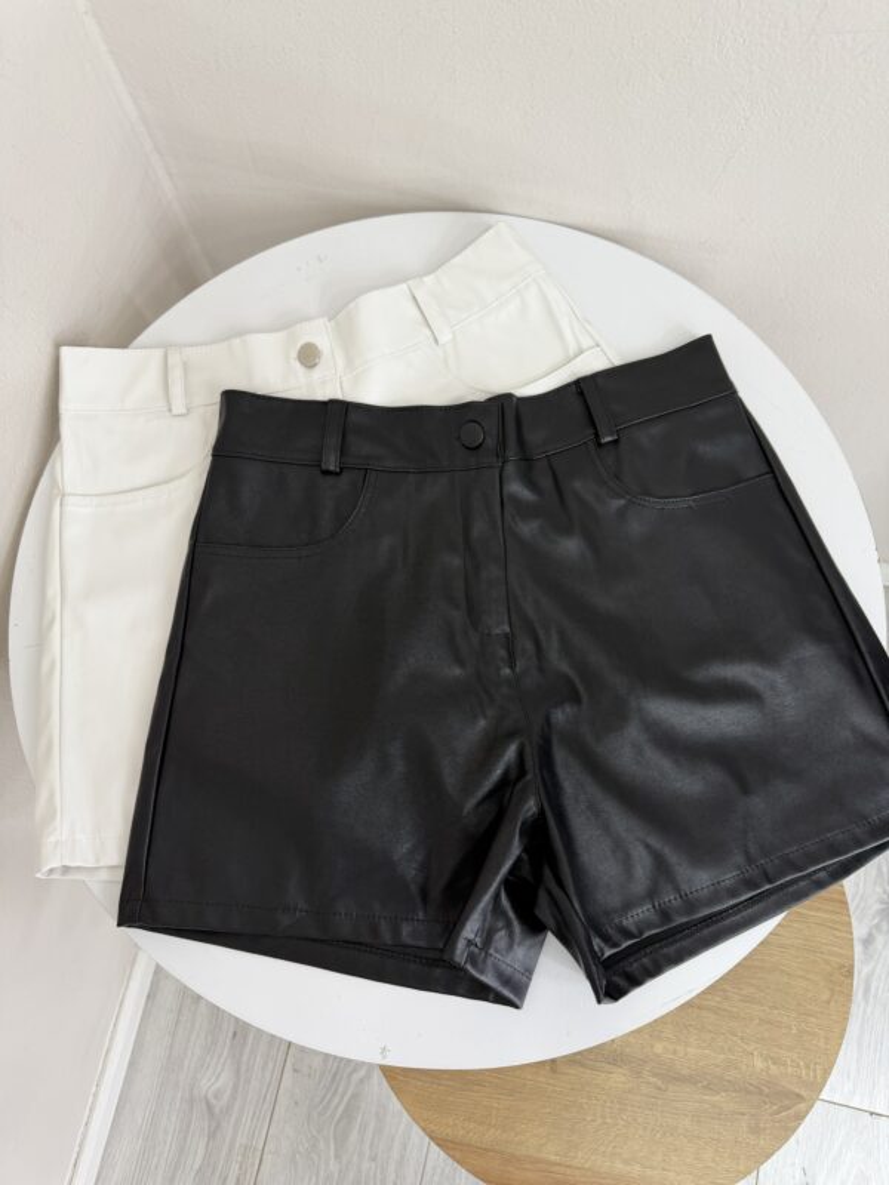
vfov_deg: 71.6
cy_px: 592
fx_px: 822
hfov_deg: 56.8
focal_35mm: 24
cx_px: 444
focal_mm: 6.76
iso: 125
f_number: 1.78
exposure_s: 1/121
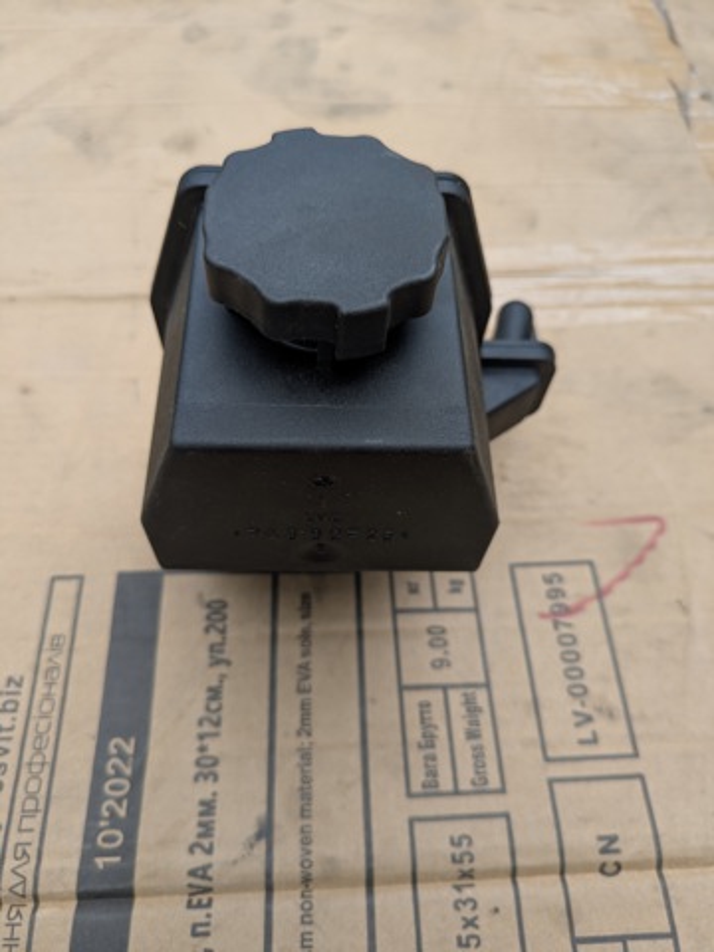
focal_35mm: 25
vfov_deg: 69.4
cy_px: 476
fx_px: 688
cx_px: 357
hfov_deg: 54.9
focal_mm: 5.43
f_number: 1.89
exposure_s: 1/256
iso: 38
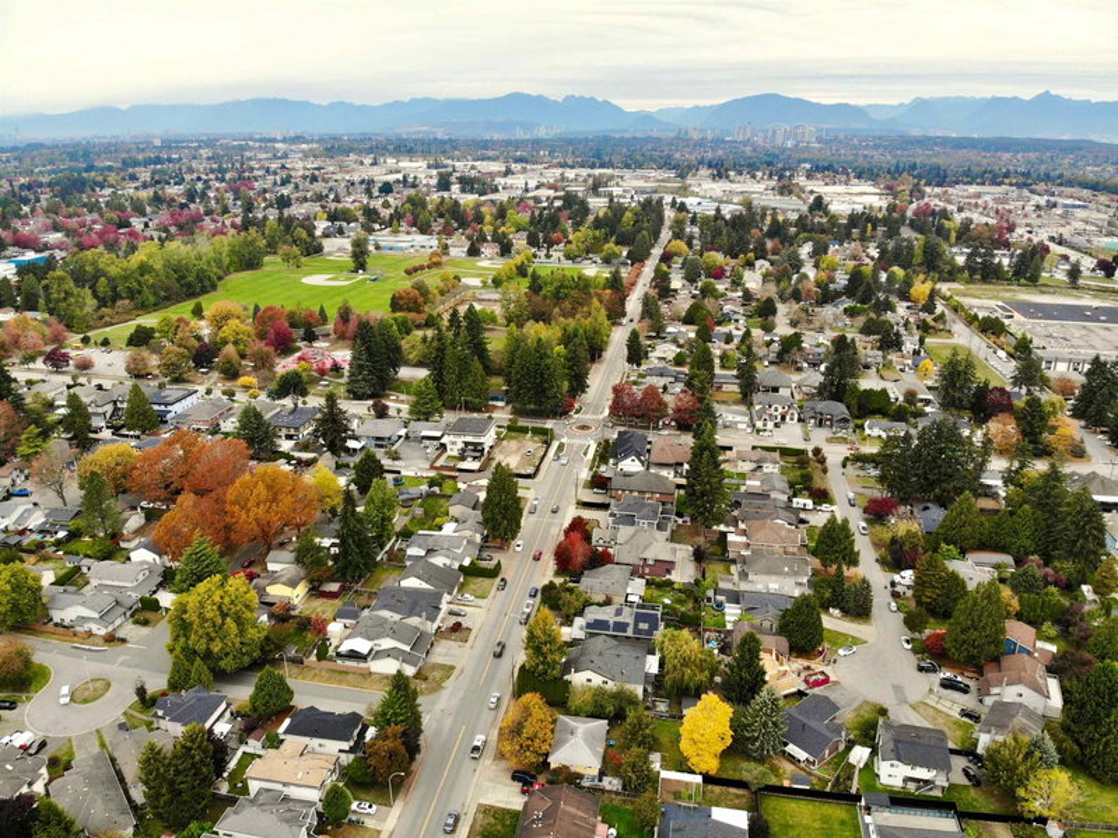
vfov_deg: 56.8
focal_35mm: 24
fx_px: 775
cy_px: 419
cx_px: 559
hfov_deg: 71.6
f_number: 2.8
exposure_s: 1/327
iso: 104
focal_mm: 4.5
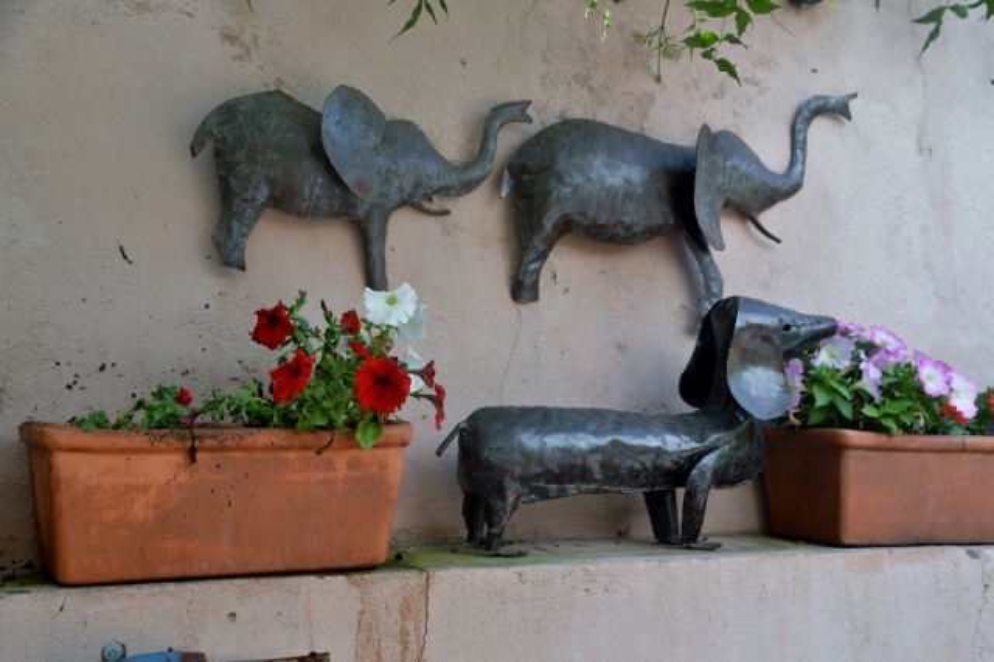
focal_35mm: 45
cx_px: 497
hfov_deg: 43.6
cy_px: 331
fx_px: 1242
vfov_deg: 29.8
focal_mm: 30
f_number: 5
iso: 400
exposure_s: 1/100
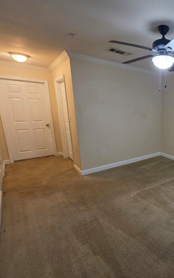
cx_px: 171
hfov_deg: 51.0
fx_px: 144
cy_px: 144
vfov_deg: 88.0
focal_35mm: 19
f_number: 1.9
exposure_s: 1/60
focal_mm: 2.2
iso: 200
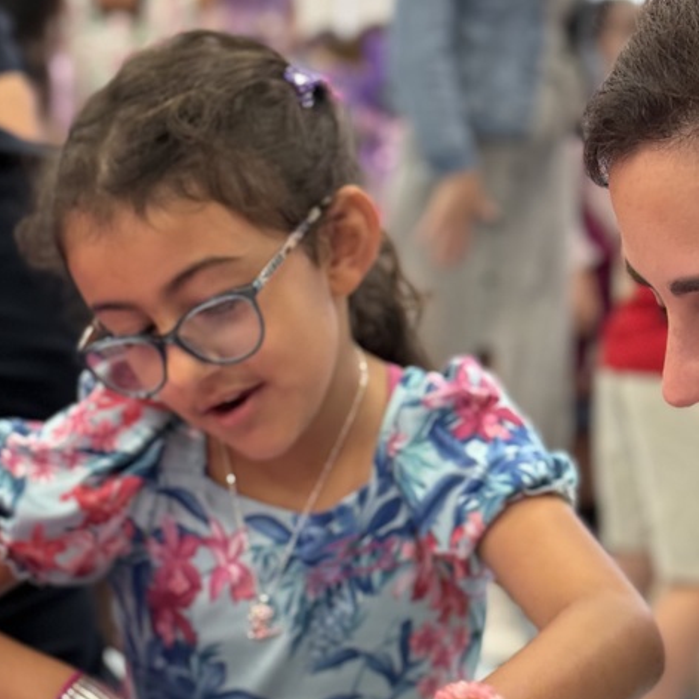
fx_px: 2102
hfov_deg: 18.9
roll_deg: -4.3
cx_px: 391
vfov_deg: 18.8
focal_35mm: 92
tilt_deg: -11.8
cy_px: 449
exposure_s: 1/60
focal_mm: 6.76
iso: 250
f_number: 1.78
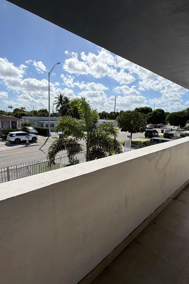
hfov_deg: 61.9
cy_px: 142
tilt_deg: -6.4
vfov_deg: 84.0
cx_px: 89
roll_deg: +0.0
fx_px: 157
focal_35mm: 20
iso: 20
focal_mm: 2.22
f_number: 2.2
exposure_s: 1/1497
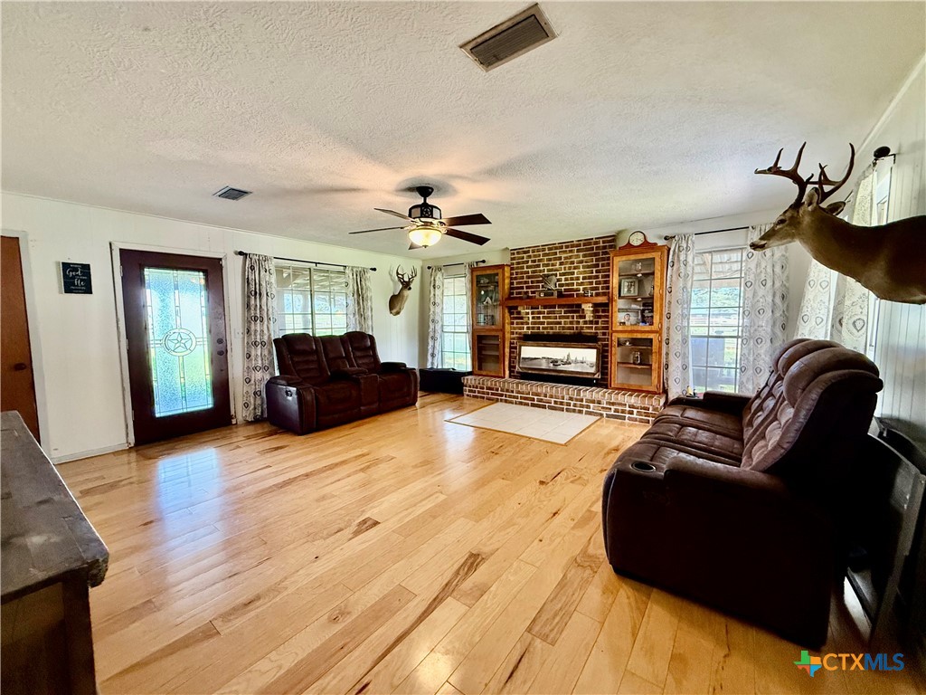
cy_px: 348
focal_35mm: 14
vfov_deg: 85.7
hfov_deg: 102.1
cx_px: 463
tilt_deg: -4.2
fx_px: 375
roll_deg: +1.4
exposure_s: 1/60
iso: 400
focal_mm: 2.22
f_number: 2.2
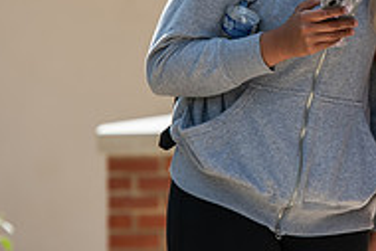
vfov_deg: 2.8
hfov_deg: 4.2
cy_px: 17
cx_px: 410
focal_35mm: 488
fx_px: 5101
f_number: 4.5
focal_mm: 160
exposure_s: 1/400
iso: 125
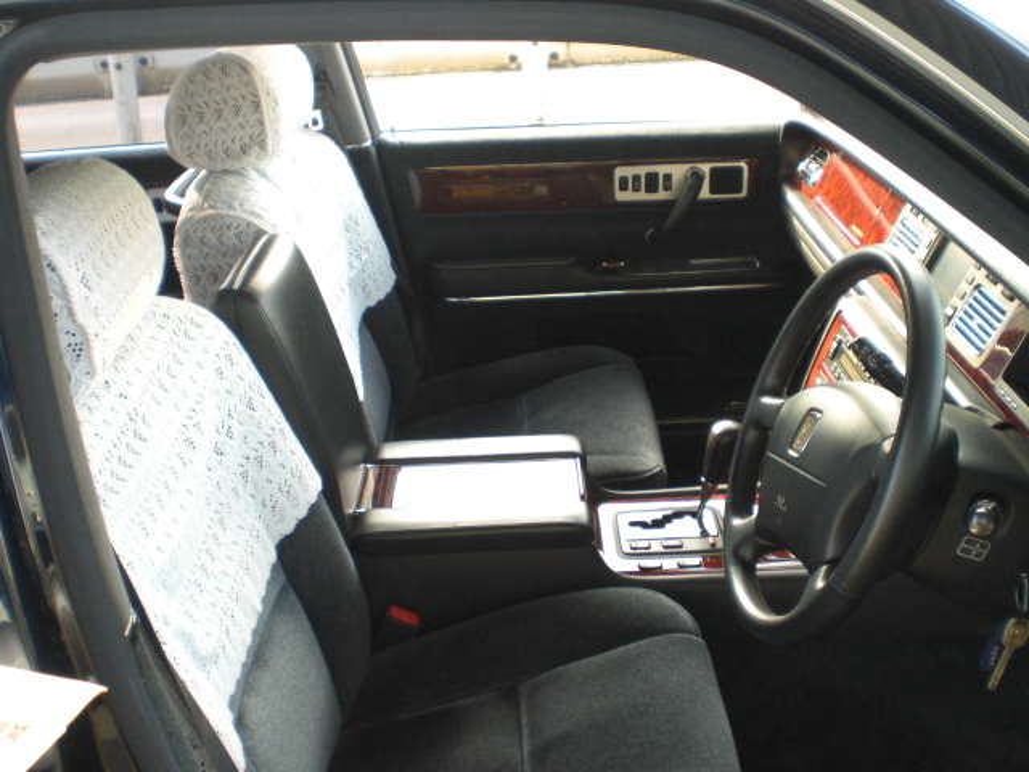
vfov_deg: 37.7
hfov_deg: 49.0
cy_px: 386
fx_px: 1130
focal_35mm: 38
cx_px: 514
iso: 200
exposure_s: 1/80
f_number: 3.1
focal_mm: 6.3
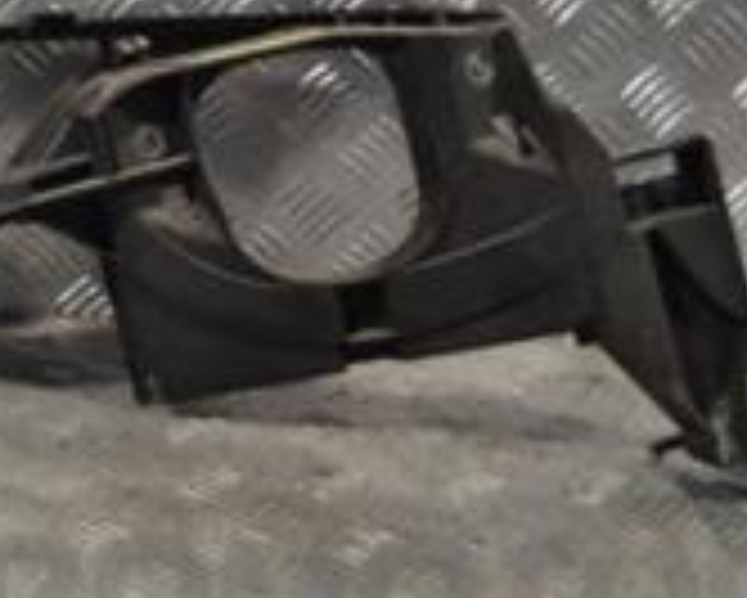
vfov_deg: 12.5
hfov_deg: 14.8
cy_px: 4
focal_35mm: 122
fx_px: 2699
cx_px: -333
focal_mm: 24
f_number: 4
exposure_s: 1/30
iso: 100
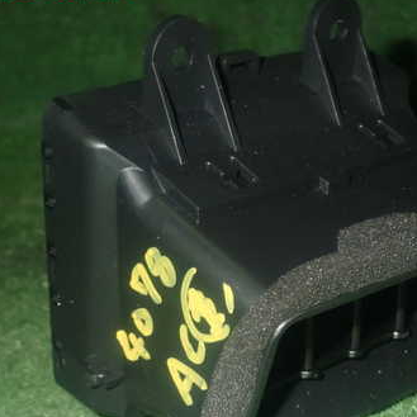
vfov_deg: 19.9
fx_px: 1186
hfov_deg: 19.9
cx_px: 274
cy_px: 259
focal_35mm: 87
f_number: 10
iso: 800
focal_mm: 9.65
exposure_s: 1/50
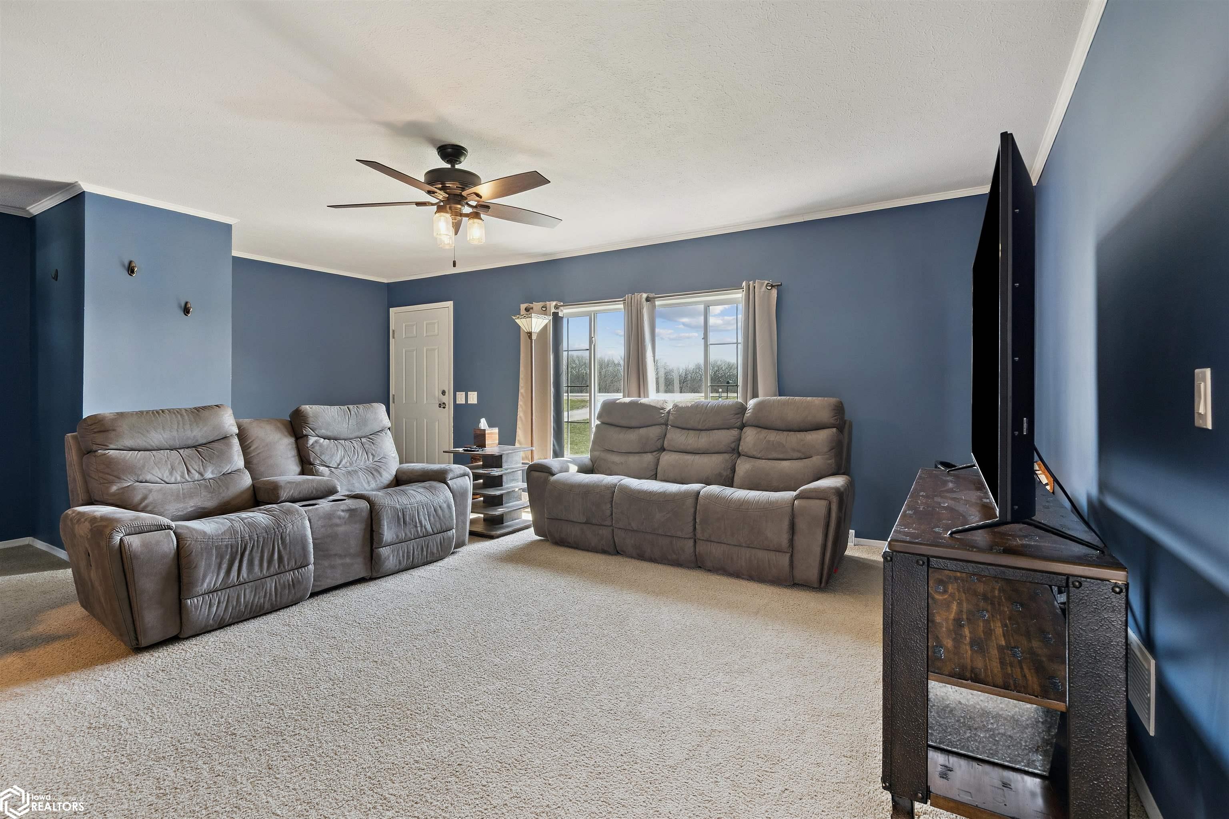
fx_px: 546
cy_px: 410
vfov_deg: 73.7
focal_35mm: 16
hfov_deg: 96.7
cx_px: 614
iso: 400
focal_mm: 16
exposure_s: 1/15
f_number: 9
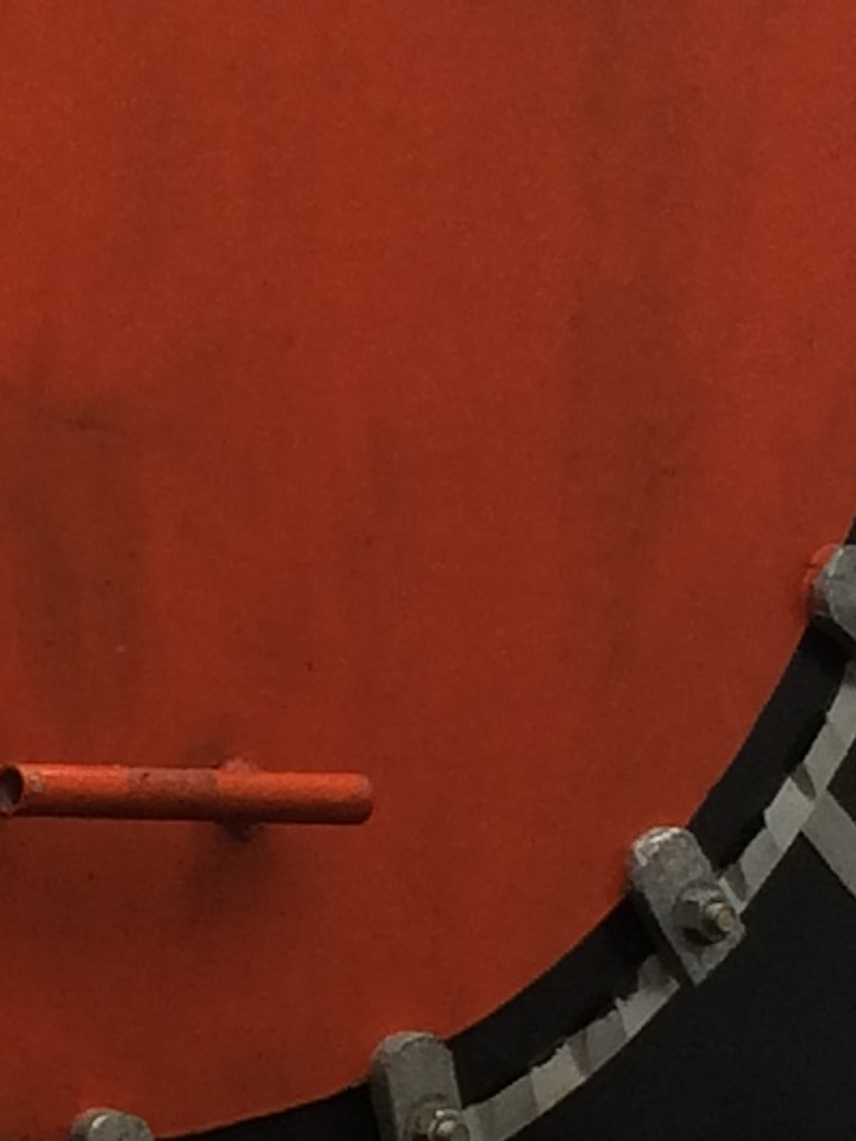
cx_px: -929
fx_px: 5869
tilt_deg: -2.8
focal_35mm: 178
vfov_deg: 11.1
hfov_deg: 7.9
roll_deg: +0.9
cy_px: 834
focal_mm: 4.15
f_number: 2.2
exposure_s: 1/398
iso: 32
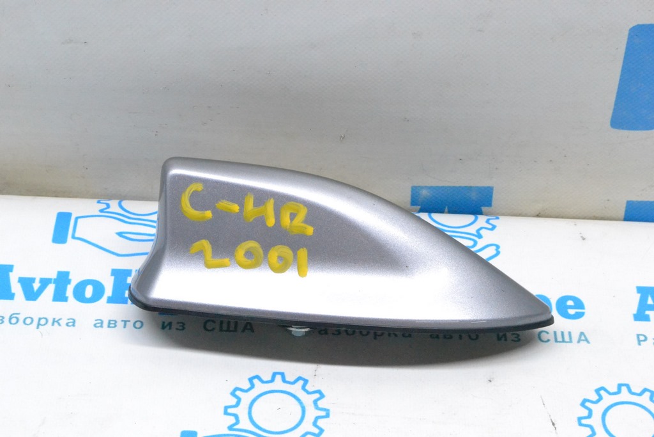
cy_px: 218
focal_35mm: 82
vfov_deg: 16.6
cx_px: 327
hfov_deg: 24.6
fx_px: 1499
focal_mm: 55
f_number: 13
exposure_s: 1/100
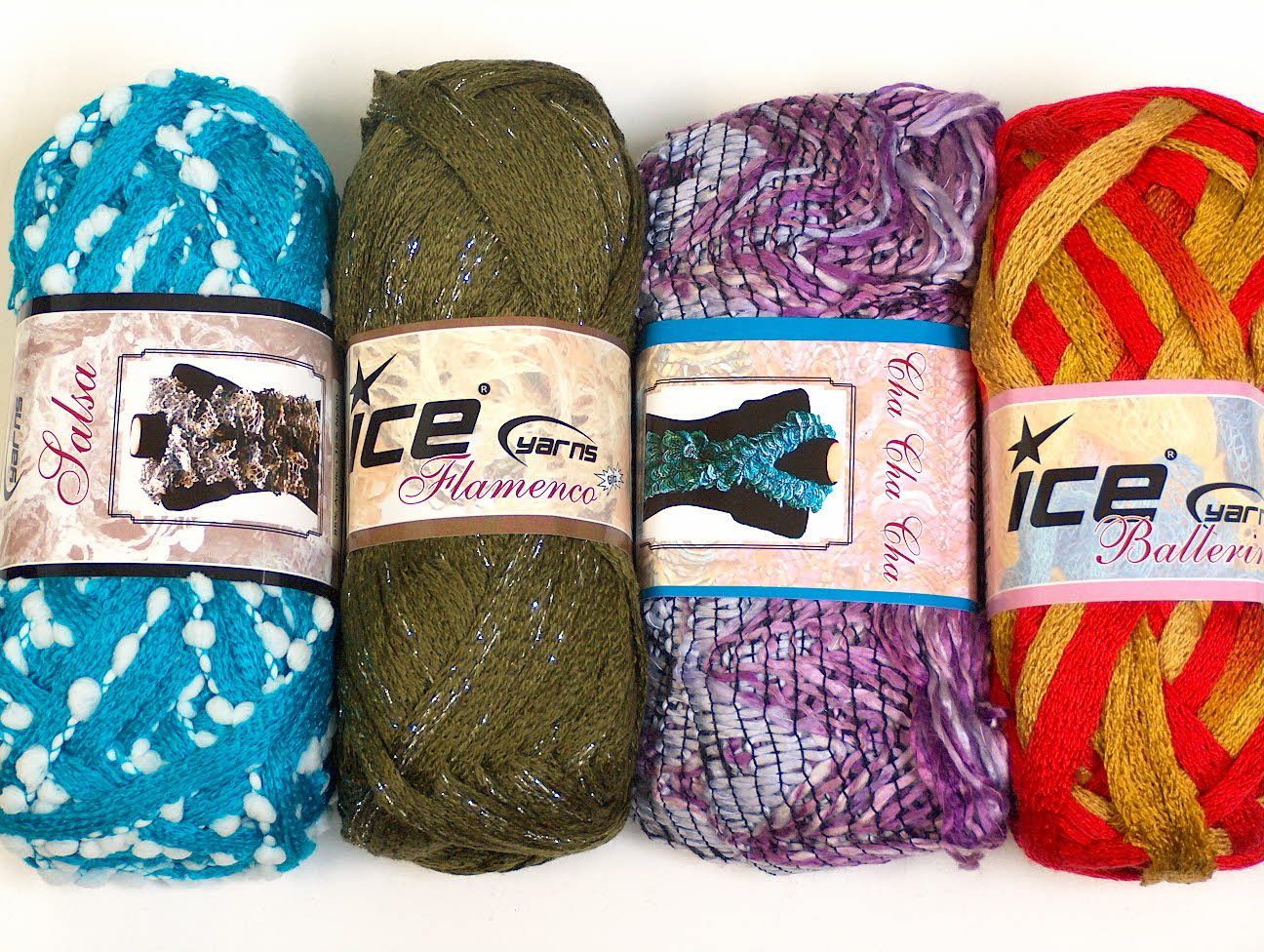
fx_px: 3620
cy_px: 476
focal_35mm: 99
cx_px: 632
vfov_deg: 15.0
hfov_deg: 19.8
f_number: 2.9
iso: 200
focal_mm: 20.29
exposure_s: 1/12.5
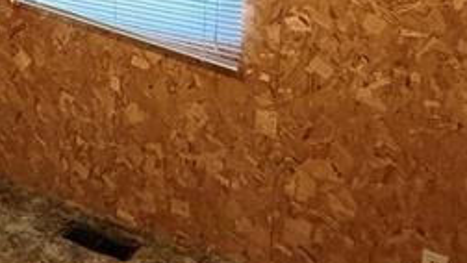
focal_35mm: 62
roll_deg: +0.0
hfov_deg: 30.6
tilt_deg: -7.0
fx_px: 768
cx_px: -32
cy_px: -94
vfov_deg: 18.0
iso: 500
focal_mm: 2.22
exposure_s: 1/60
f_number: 2.2
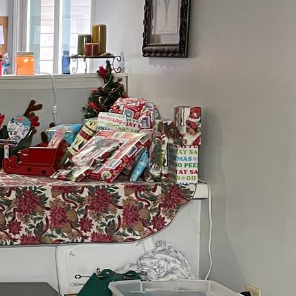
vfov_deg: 16.9
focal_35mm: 103
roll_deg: +0.2
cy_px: 145
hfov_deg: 14.9
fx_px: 996
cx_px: -223
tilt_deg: -5.5
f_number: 1.6
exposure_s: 1/60
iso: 320
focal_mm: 5.1
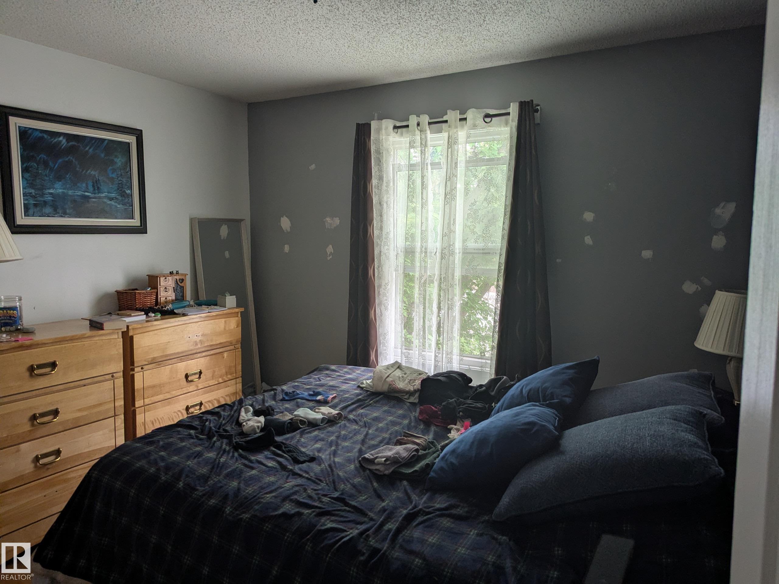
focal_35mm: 24
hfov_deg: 71.6
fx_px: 540
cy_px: 292
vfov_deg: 56.8
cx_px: 390
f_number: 1.85
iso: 43
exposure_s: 1/27
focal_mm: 6.81
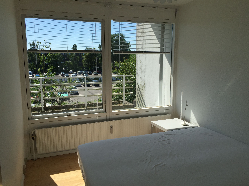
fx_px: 209
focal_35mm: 29
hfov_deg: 61.7
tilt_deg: -9.0
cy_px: 93
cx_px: 124
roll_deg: -0.2
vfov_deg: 48.2
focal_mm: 4.15
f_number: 2.2
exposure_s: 1/1980
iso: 32
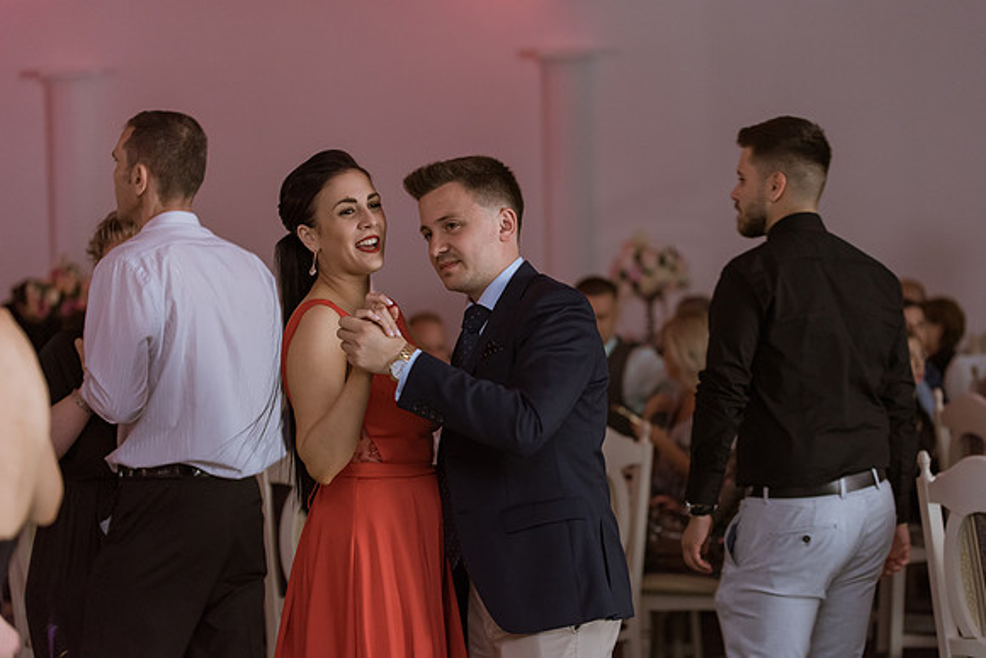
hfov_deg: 22.6
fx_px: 2465
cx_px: 493
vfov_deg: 15.2
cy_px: 329
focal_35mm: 90
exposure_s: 1/160
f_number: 3
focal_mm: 90
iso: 2000
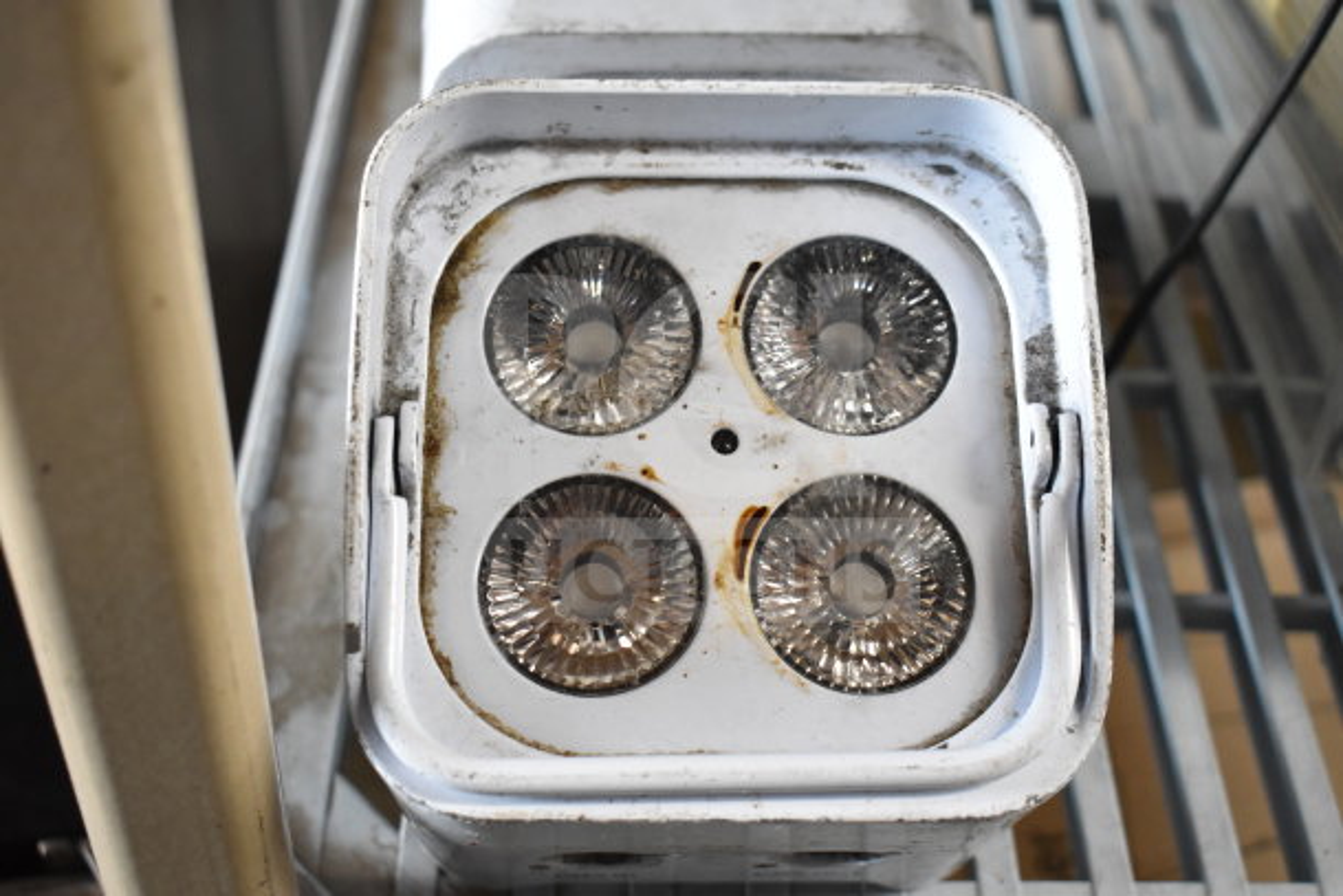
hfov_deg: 41.1
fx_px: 1791
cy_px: 448
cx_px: 672
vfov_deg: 28.1
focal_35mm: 48
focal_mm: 32
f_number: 4.5
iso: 1600
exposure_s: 1/50
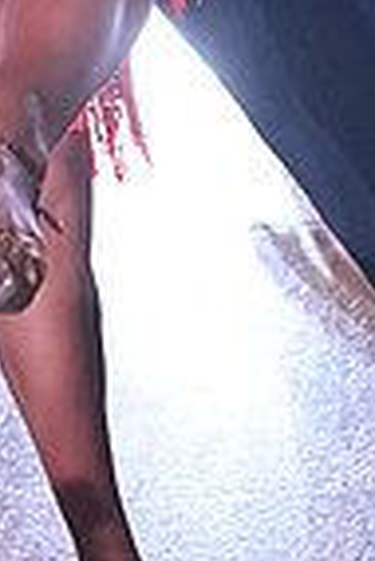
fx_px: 2416
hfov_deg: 8.8
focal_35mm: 155
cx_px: -30
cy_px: -249
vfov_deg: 12.6
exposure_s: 1/400
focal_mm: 38
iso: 5000
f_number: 4
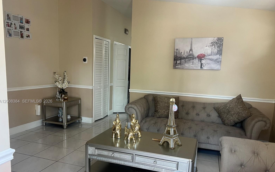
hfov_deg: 66.5
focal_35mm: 28
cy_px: 102
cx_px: 138
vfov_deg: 44.3
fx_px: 210
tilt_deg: -8.5
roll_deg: -1.9
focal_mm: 5.7
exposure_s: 1/60
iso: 125
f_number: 1.5
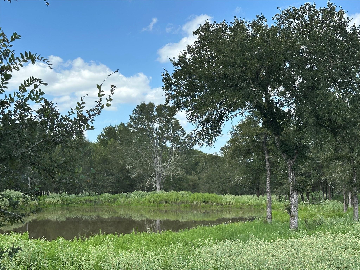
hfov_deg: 39.7
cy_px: 135
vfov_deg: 30.3
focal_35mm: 48
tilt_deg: +4.6
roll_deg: +0.5
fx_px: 499
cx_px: 180
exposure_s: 1/1815
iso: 64
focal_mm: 6.86
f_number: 1.78
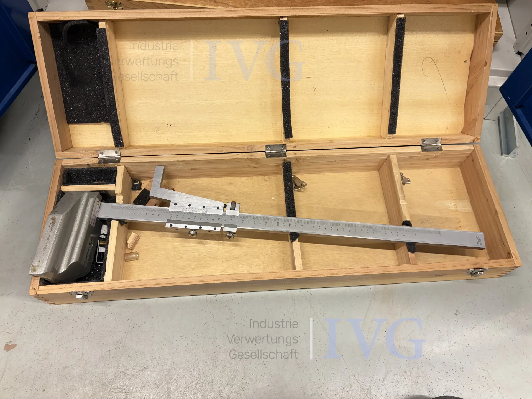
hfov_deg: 67.3
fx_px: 400
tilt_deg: -63.1
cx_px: 266
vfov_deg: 53.1
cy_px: 200
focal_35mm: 26
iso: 100
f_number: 1.6
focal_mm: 5.96
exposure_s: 1/50
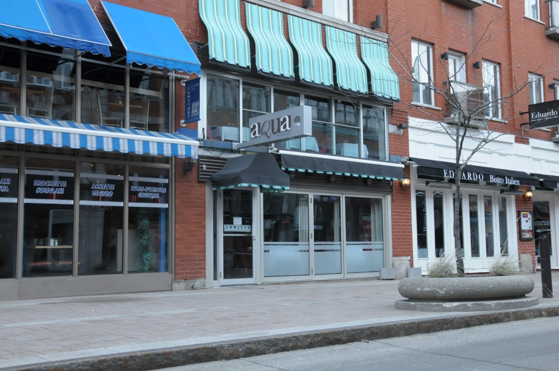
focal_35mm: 46
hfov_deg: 42.8
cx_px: 296
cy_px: 171
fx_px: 713
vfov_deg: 29.2
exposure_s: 1/320
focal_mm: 28
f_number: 9
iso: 800
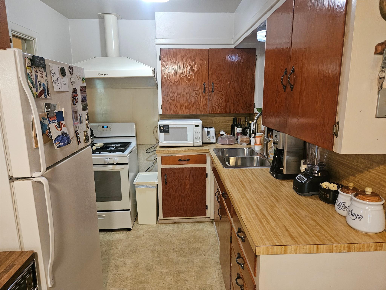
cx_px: 193
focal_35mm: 23
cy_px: 145
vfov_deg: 58.9
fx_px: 256
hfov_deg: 73.9
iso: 640
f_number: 1.8
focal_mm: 5.4
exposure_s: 1/60
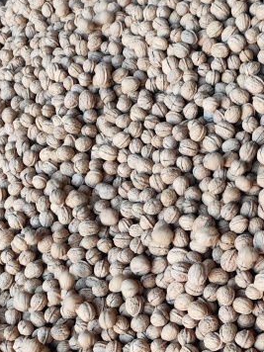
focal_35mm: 69
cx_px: 232
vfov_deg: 27.6
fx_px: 702
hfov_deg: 20.9
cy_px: 285
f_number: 1.65
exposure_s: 1/100
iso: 320
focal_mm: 6.14
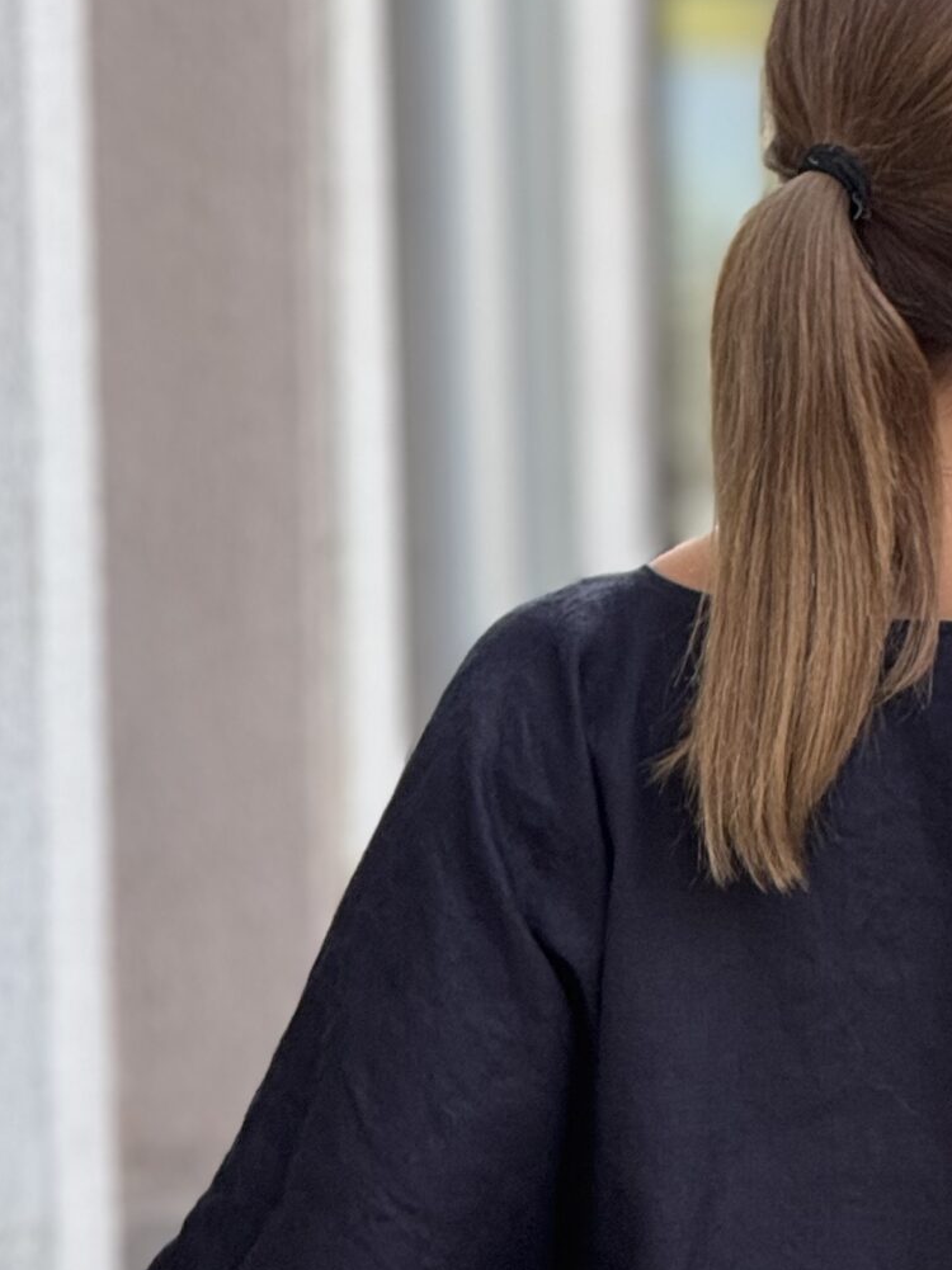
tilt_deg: -5.6
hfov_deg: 4.8
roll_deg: +0.2
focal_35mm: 307
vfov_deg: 6.4
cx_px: 953
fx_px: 11265
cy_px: 1446
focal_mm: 15.66
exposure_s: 1/99
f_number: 2.8
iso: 50
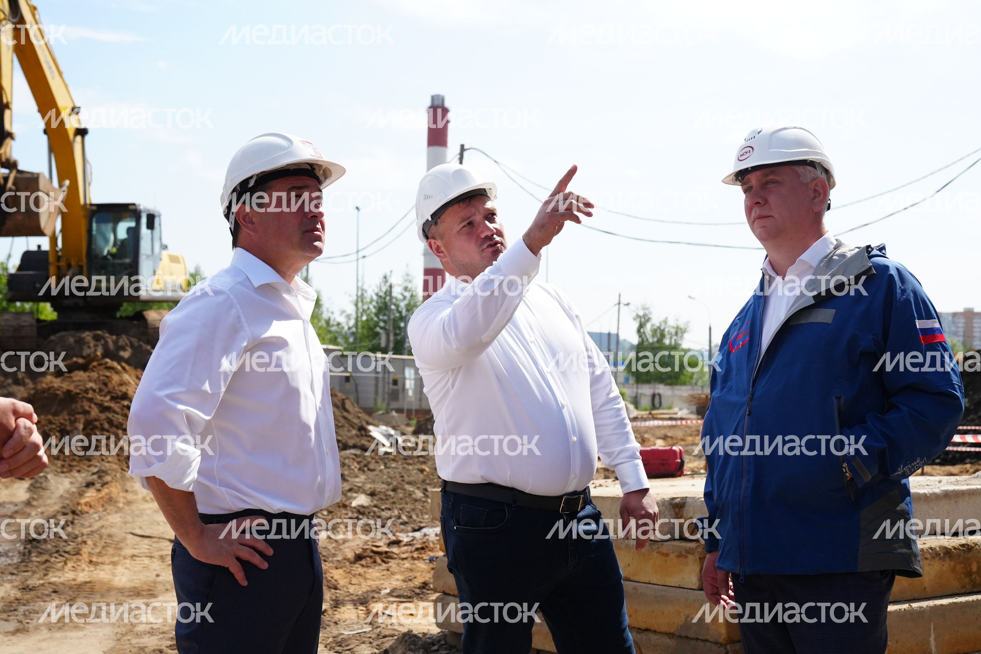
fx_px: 1199
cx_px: 490
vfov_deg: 30.5
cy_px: 327
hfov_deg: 44.5
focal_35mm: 44
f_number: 5.6
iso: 2500
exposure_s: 1/8000
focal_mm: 44
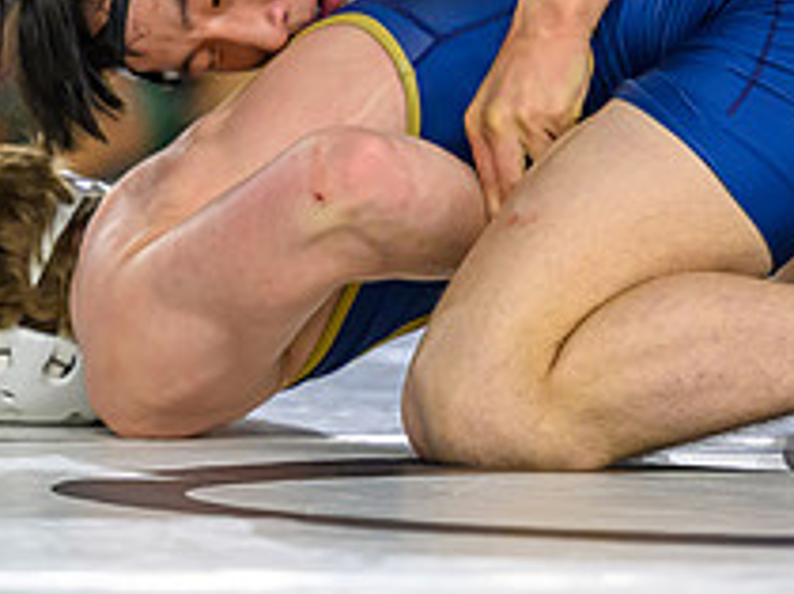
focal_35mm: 452
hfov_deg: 4.4
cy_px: 65
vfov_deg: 3.3
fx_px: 10356
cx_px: 467
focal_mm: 130
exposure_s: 1/800
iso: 2000
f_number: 2.8
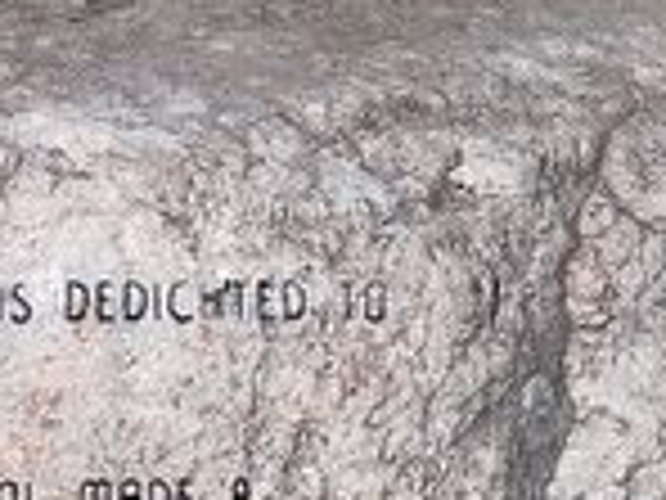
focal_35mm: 124
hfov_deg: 14.6
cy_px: 833
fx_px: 2386
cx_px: -382
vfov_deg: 11.3
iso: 100
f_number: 1.8
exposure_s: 1/2247
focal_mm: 5.56
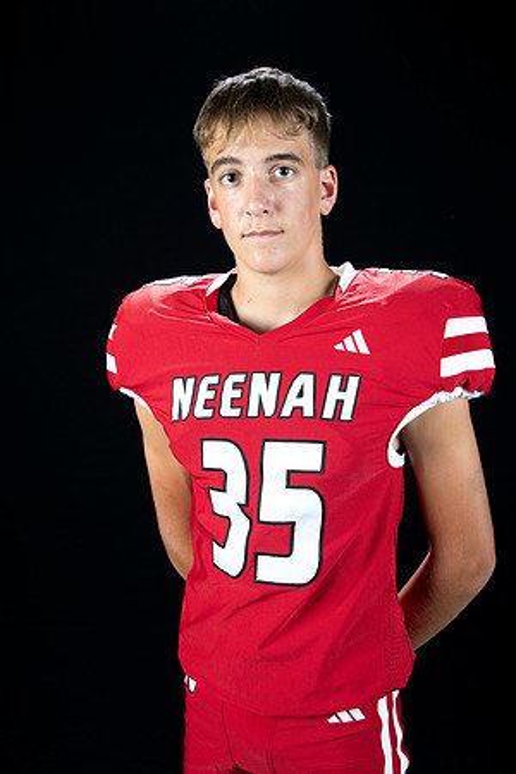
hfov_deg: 27.0
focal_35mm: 50
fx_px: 1075
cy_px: 387
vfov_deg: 39.6
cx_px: 258
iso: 320
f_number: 9
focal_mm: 50
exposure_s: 1/160
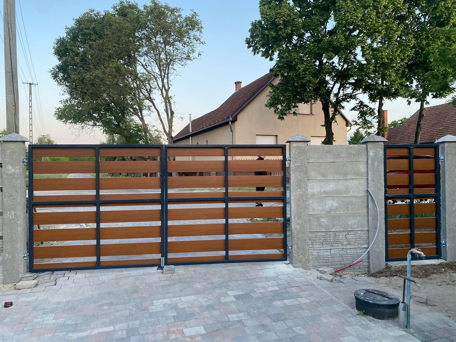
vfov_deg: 53.1
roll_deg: +0.9
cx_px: 228
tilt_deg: -0.8
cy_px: 171
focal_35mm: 26
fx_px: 343
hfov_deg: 67.3
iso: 125
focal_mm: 4.25
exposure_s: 1/121
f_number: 1.8
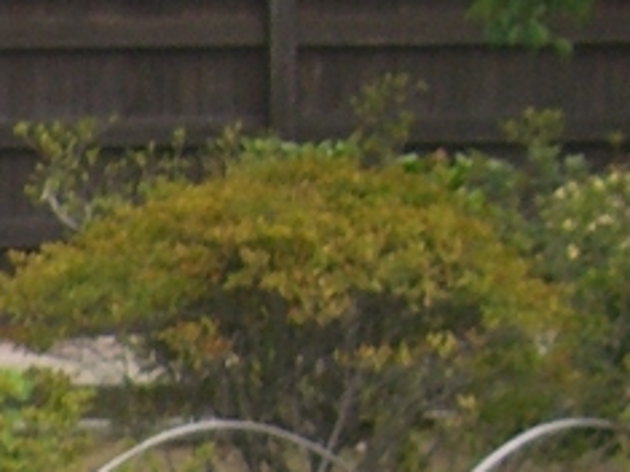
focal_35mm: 259
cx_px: -678
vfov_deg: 5.6
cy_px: 1083
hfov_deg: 7.3
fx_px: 4711
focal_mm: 6.2
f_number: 2.7
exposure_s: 1/320
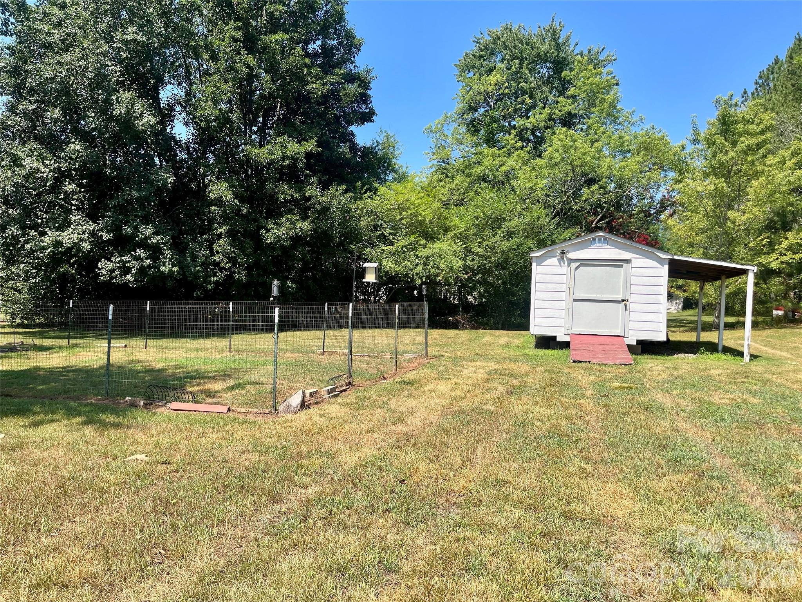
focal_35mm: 26
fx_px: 602
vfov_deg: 53.1
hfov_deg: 67.3
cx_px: 401
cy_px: 301
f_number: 1.6
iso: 50
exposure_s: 1/1672
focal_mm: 5.1
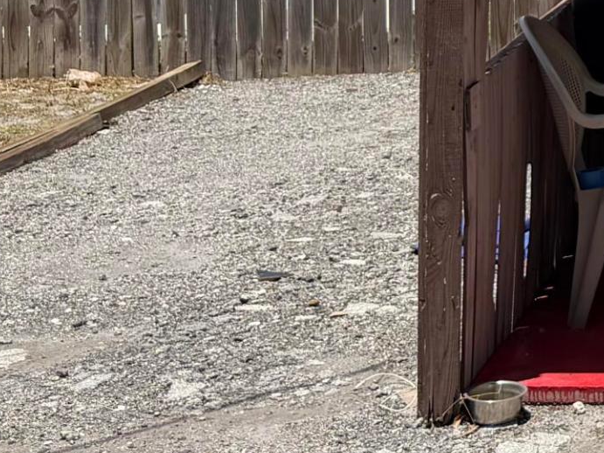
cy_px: -226
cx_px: 995
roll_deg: +0.8
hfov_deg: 17.1
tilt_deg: +1.6
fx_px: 1745
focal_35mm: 100
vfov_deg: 13.9
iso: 80
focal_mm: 6.76
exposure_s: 1/4975
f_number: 1.78
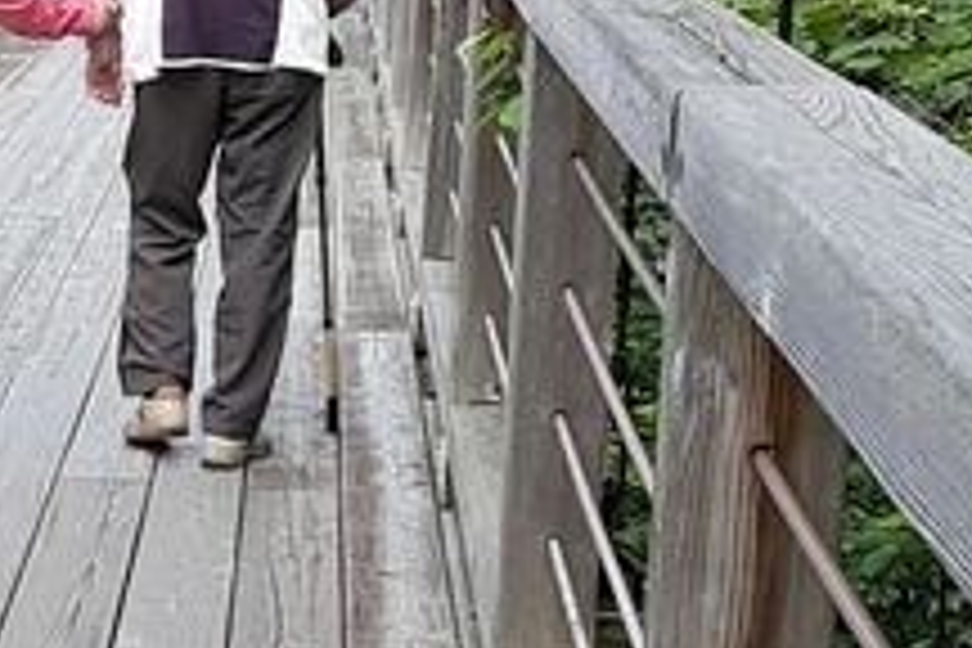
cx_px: 101
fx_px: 2862
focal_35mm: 106
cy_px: 421
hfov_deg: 18.9
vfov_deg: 12.9
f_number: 1.9
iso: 40
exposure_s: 1/245
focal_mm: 2.91
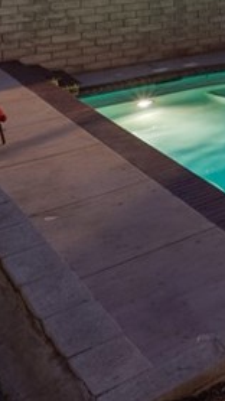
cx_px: 645
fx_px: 574
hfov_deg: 12.1
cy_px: -86
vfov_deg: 31.8
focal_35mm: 54
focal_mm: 14
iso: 100
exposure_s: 25
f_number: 9
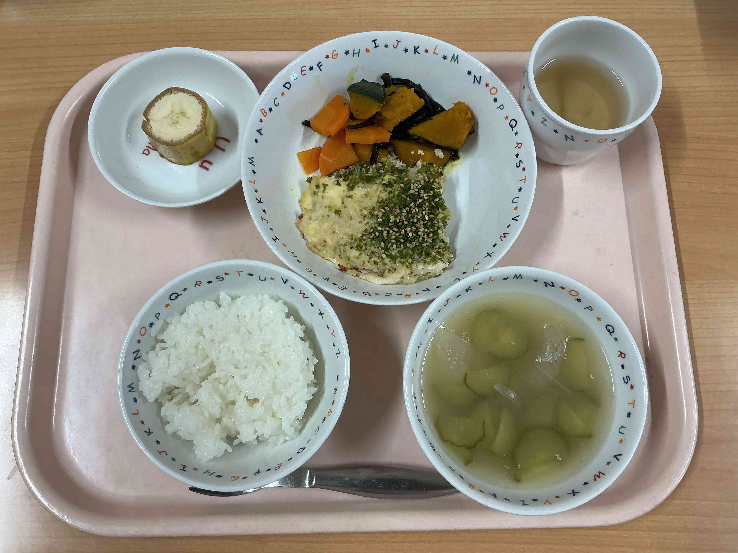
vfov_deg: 48.2
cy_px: 276
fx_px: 618
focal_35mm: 29
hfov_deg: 61.7
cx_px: 369
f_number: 1.8
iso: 40
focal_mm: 3
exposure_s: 1/60
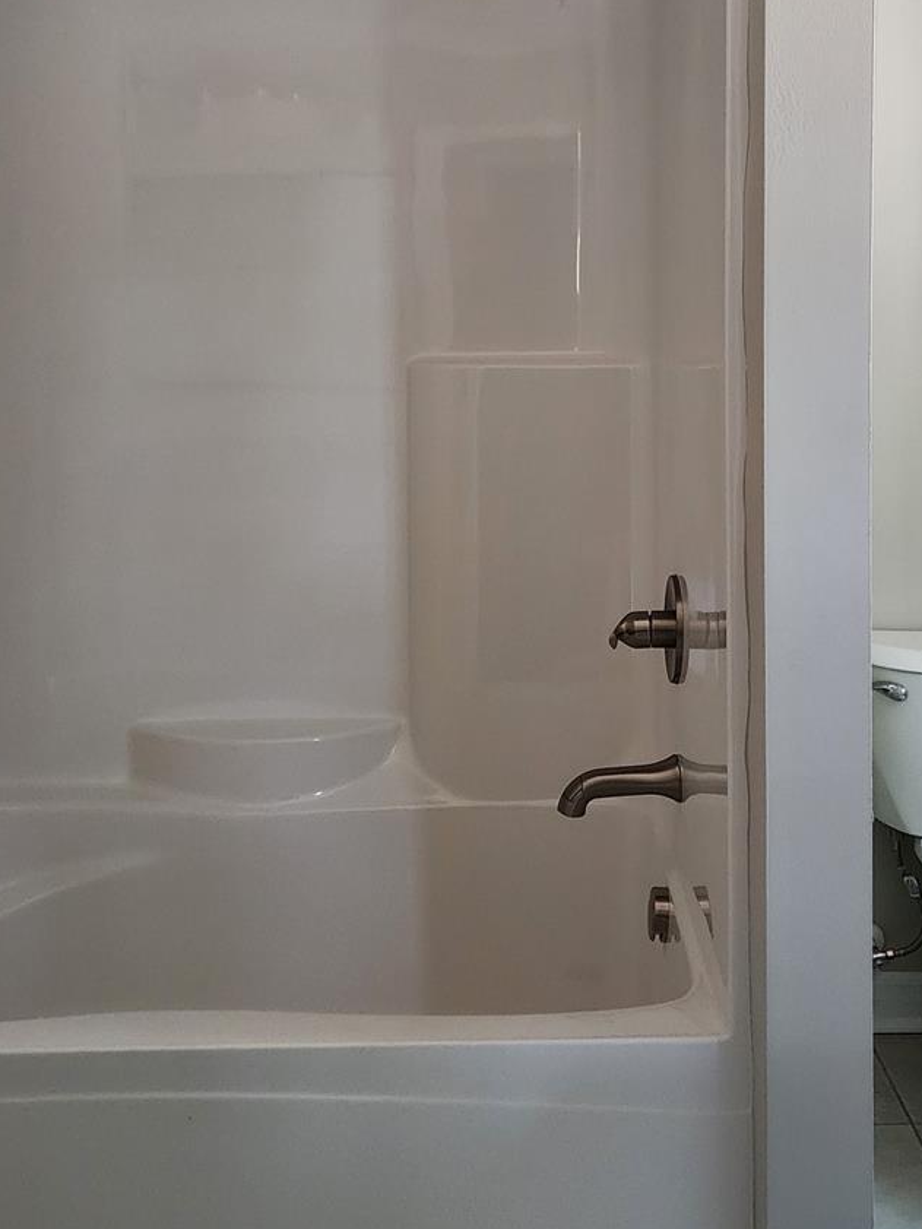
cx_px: 523
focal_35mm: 42
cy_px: 378
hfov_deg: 34.3
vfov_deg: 43.9
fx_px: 1491
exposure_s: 1/120
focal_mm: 6.4
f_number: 1.8
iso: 800
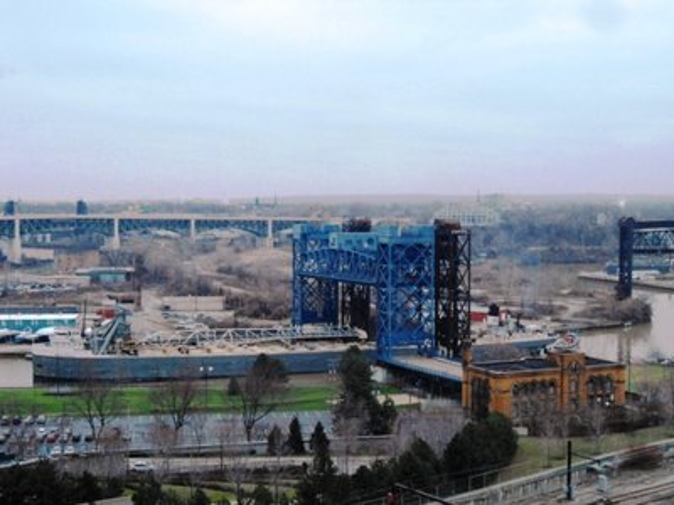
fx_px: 1032
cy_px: 252
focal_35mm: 53
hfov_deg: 36.2
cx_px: 337
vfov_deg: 27.5
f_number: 3.9
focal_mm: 9.5
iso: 400
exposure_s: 1/160
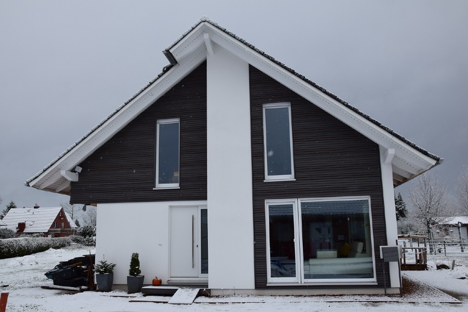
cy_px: 156
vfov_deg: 41.7
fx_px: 409
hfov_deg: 59.5
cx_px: 234
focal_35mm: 32
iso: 400
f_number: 10
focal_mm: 21
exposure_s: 1/200
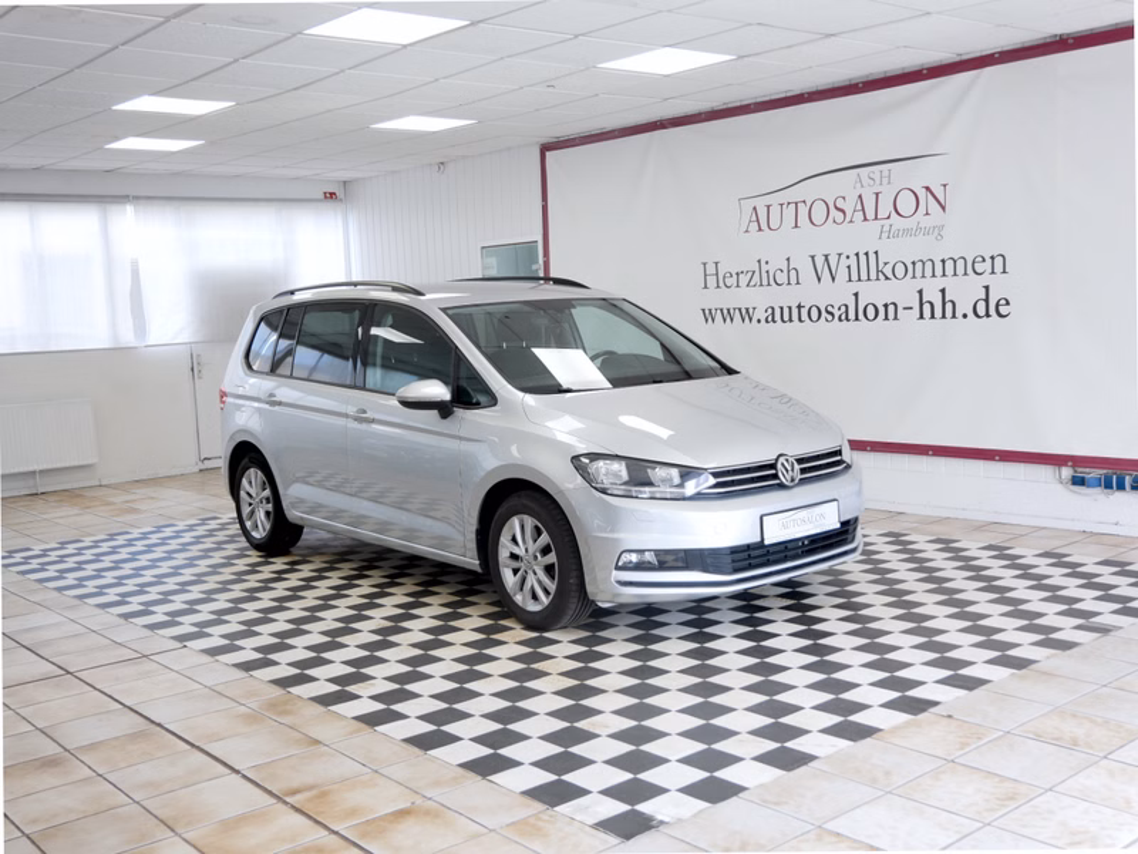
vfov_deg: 39.7
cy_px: 427
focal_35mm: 36
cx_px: 569
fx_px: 1183
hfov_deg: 51.4
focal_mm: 18
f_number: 3.9
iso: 250
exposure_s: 1/60
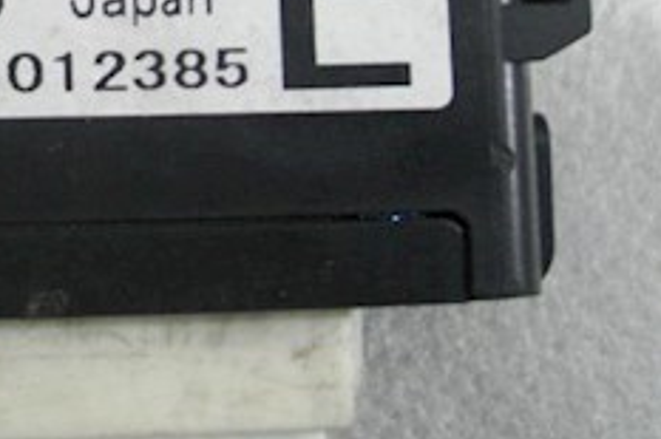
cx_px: 17
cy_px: -147
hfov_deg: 19.3
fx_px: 1890
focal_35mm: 103
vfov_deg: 12.8
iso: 200
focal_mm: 6.3
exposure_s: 1/13
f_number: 2.8
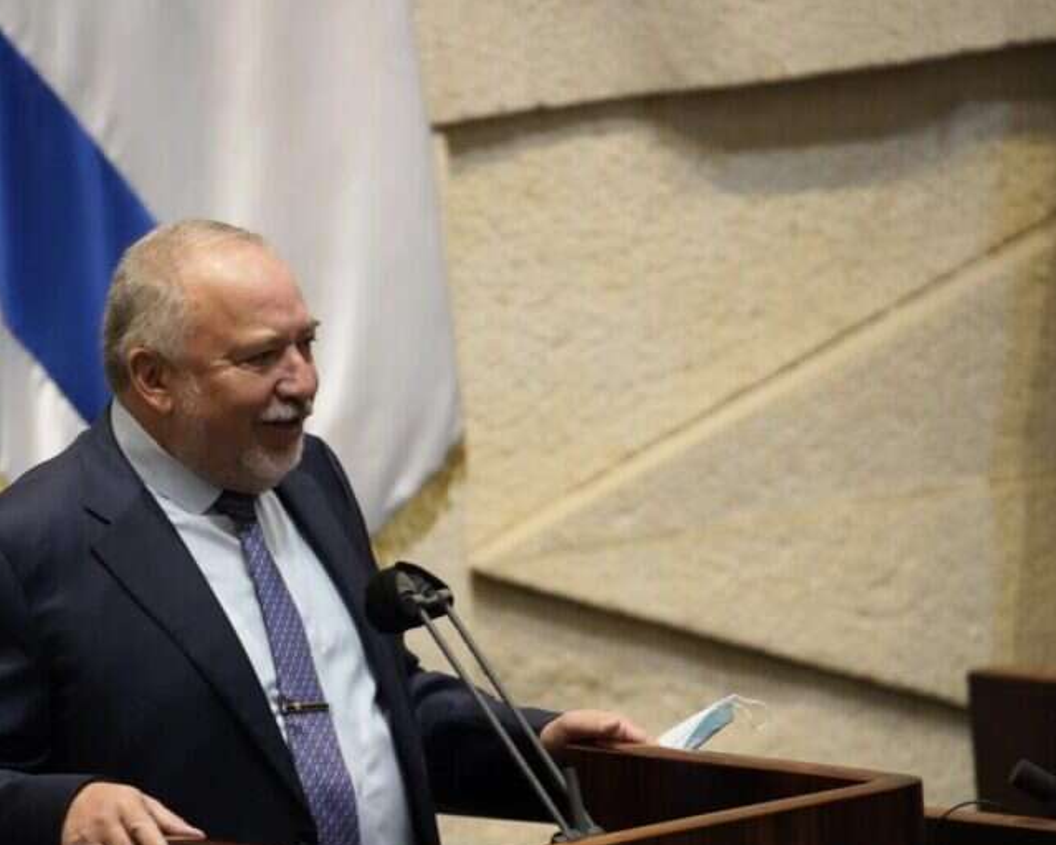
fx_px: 13218
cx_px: 289
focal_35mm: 423
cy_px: 471
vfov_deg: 3.7
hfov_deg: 4.6
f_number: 5.6
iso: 8000
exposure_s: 1/200
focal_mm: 300
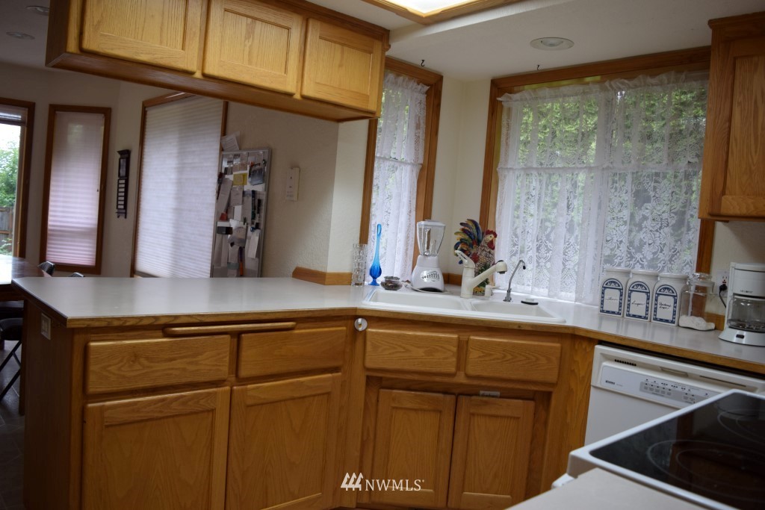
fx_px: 574
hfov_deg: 67.4
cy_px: 255
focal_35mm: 27
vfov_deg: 47.9
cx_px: 382
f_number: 4.5
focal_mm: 18
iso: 400
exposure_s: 1/80
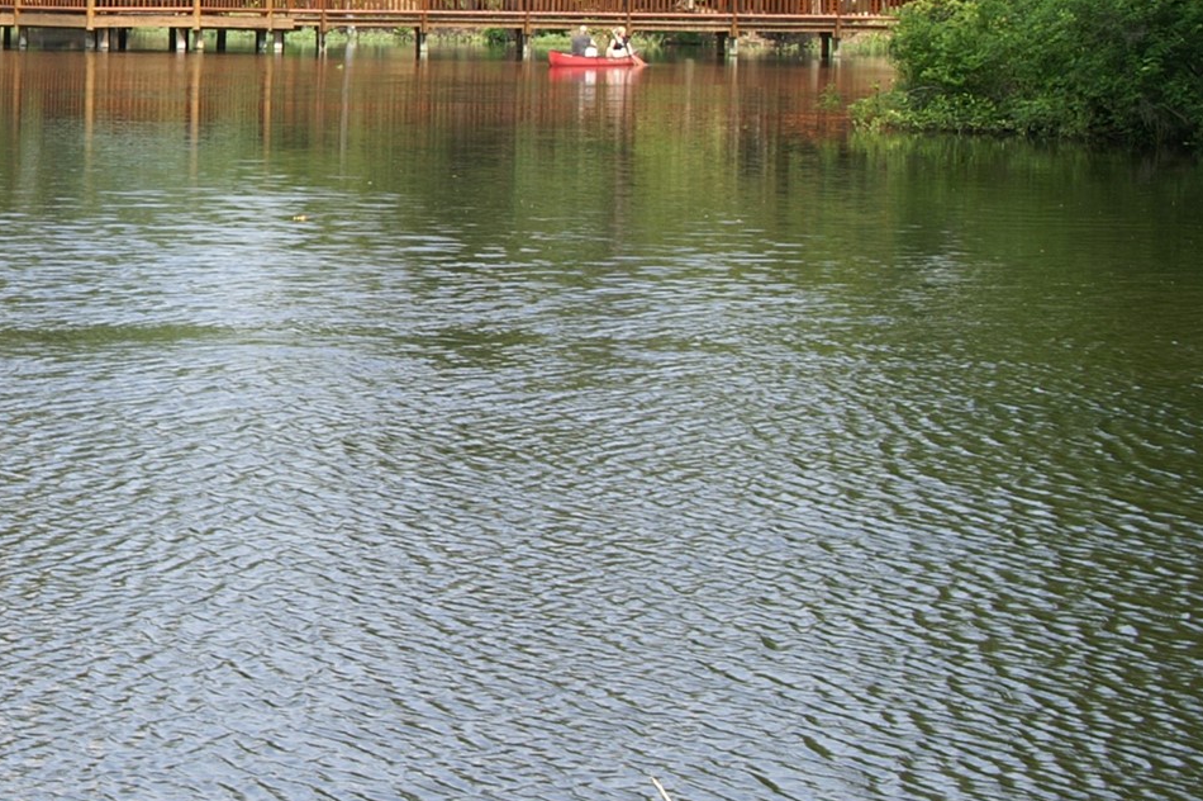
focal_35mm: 120
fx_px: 4012
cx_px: -127
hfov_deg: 16.5
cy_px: 153
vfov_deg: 11.3
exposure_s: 1/80
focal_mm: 35
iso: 100
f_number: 8
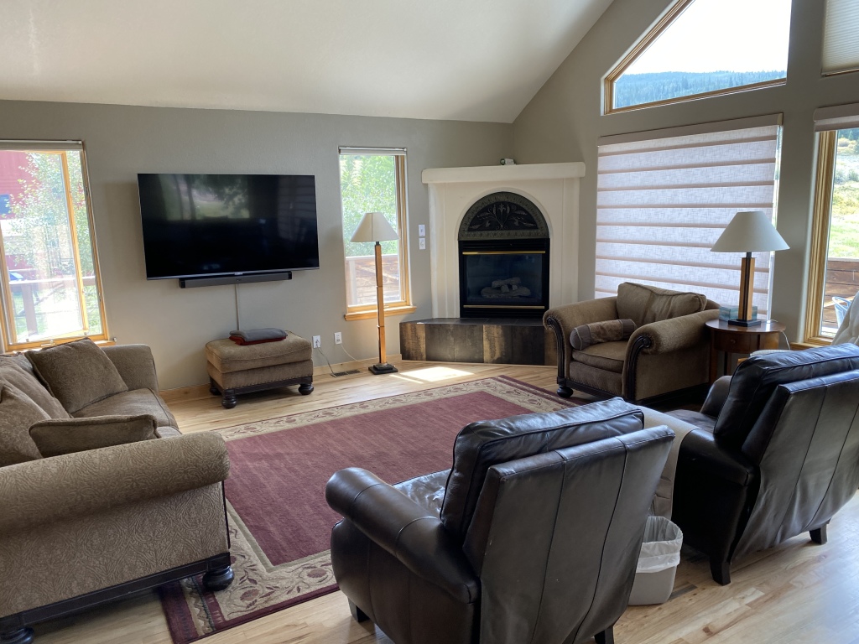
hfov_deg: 67.3
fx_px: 645
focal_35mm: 26
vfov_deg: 53.1
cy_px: 322
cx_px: 430
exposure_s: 1/121
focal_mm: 4.25
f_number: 1.8
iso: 100
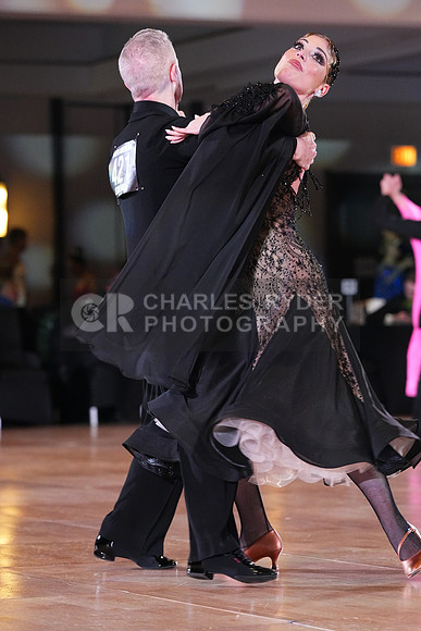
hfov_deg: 8.6
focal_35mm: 159
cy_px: 316
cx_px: 210
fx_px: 2787
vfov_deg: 12.9
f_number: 5
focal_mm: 159
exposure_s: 1/400
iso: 8000
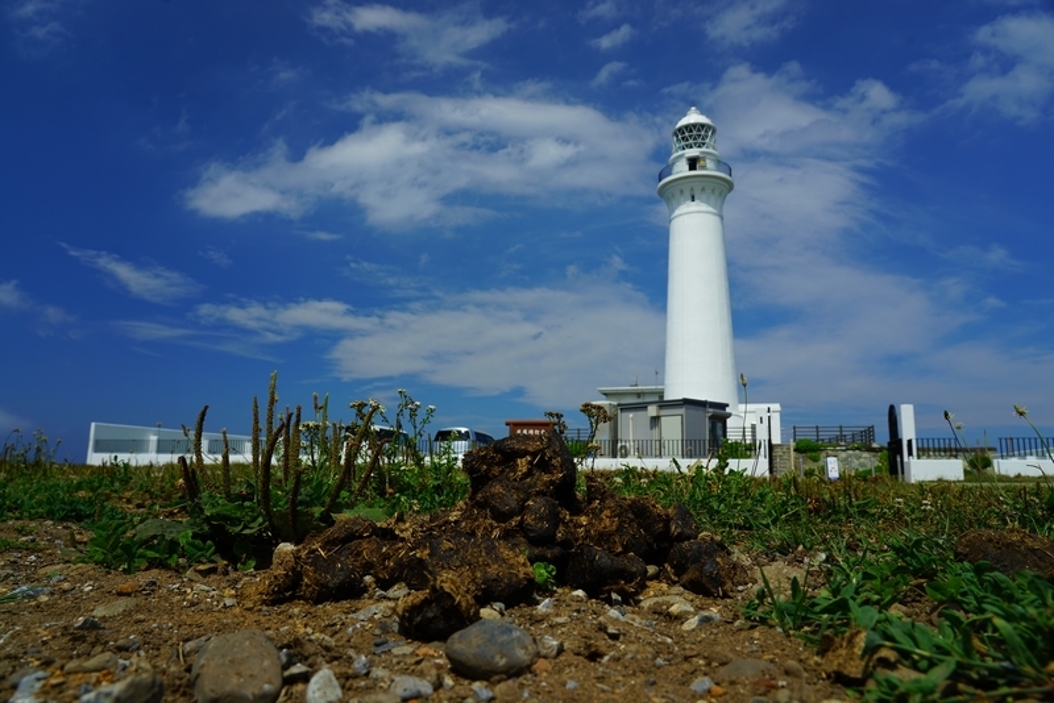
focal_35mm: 24
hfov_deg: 73.7
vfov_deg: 53.2
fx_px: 703
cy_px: 352
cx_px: 527
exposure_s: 1/125
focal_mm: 24
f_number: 10
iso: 100
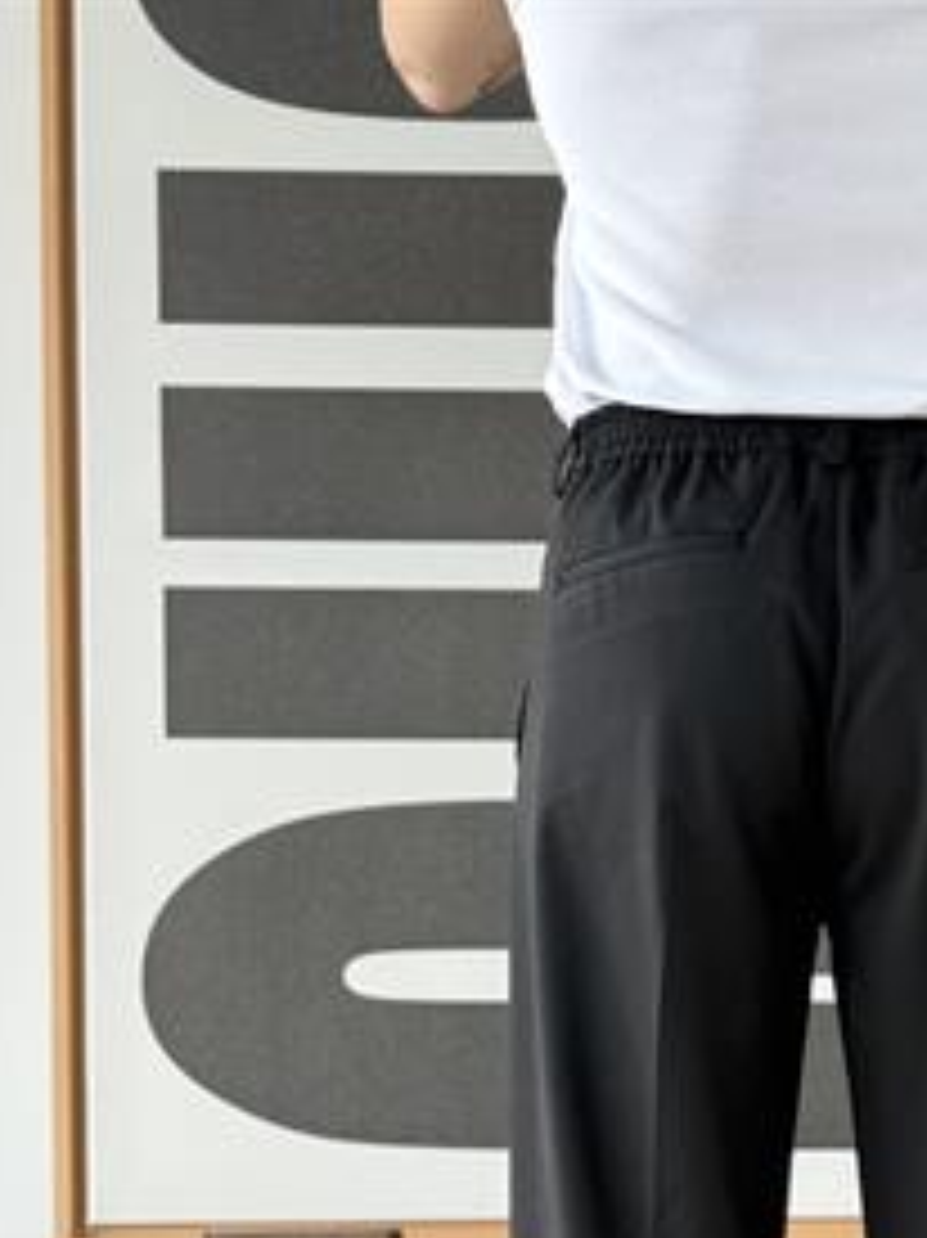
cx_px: 796
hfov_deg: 15.7
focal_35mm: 93
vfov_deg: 20.5
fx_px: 3323
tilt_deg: -1.0
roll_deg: -0.1
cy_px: 1195
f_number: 1.78
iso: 80
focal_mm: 6.76
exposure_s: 1/122
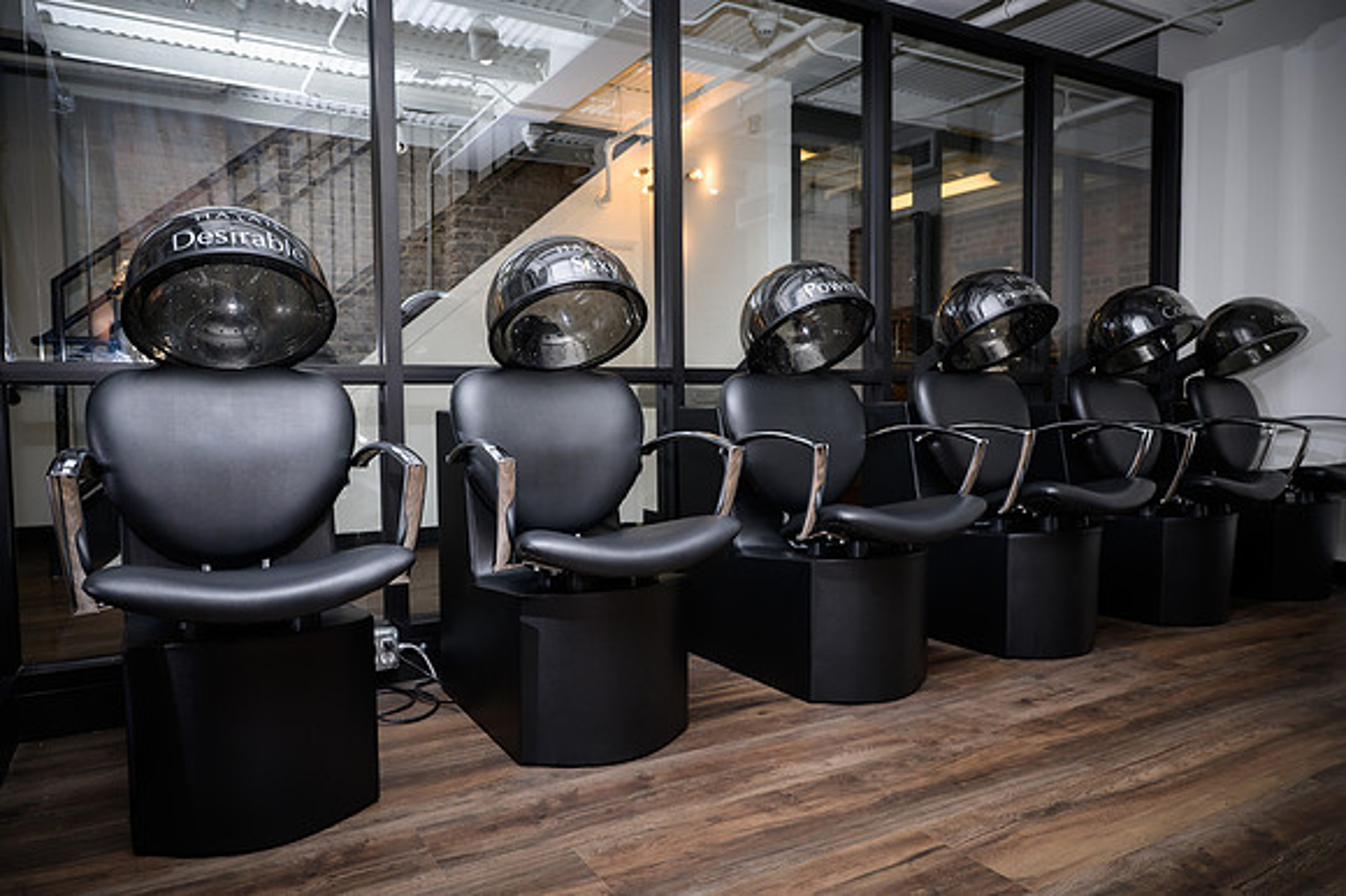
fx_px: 897
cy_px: 448
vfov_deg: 53.1
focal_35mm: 24
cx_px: 673
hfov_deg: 73.8
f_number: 5
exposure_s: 1/200
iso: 400
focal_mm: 24
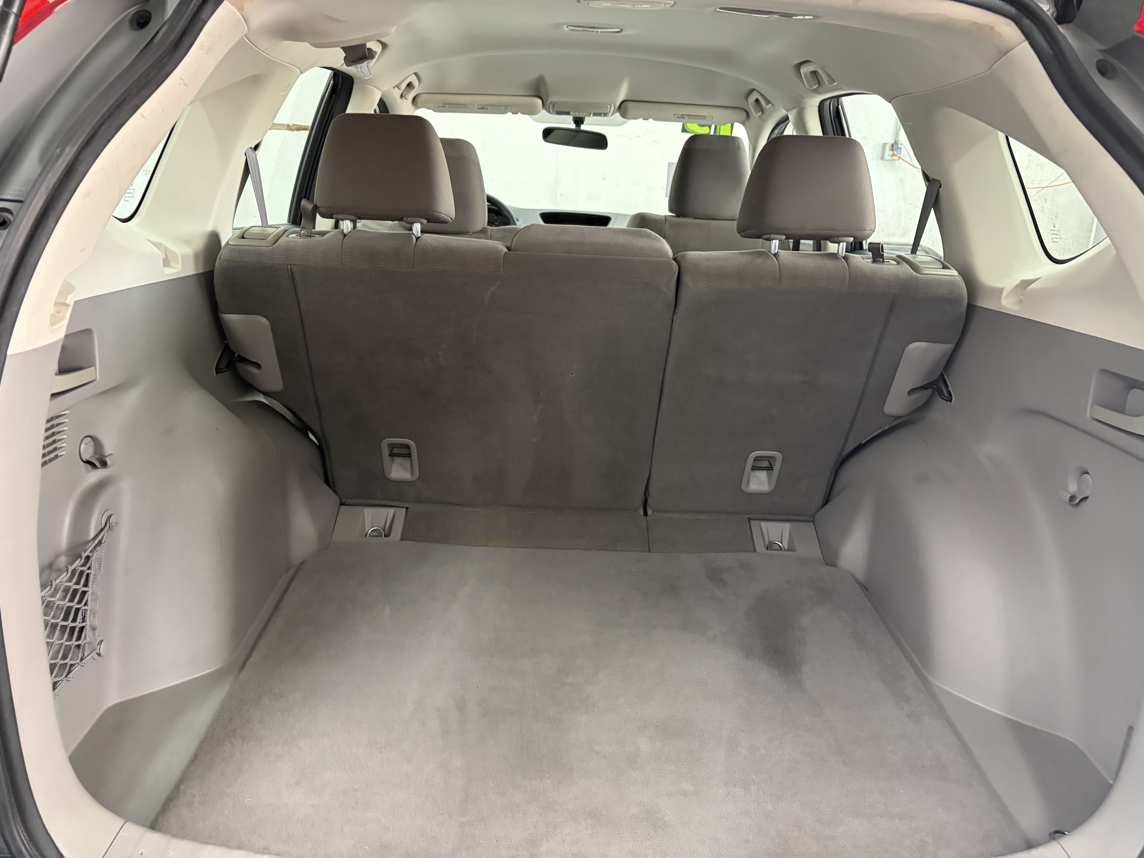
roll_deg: -2.6
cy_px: 429
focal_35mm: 26
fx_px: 859
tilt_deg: -17.4
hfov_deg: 67.3
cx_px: 572
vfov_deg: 53.1
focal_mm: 5.96
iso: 400
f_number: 1.6
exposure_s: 1/60
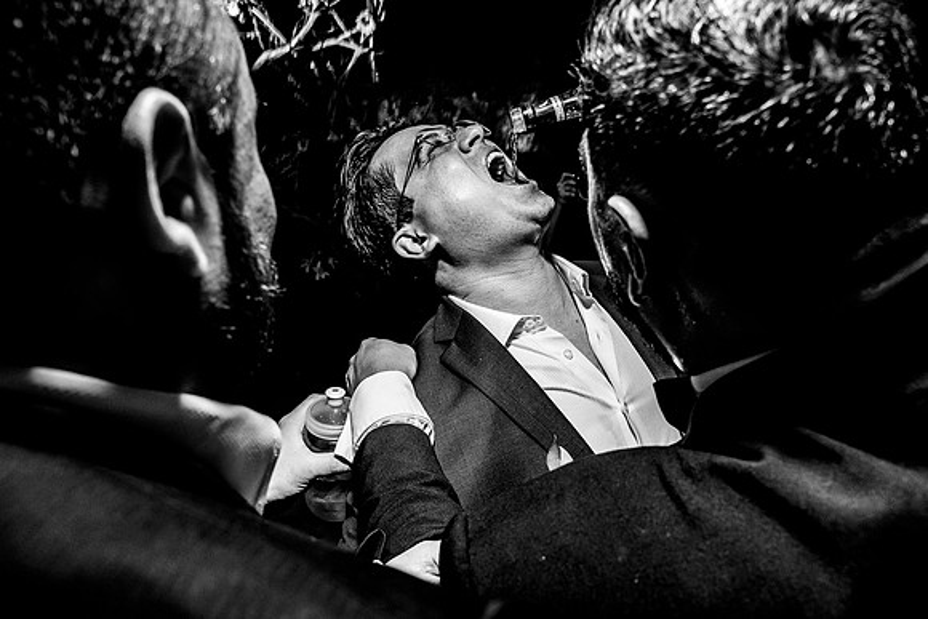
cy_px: 296
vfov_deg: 49.9
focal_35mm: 26
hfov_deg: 69.8
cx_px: 474
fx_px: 665
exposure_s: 1/40
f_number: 8
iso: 2000
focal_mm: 24
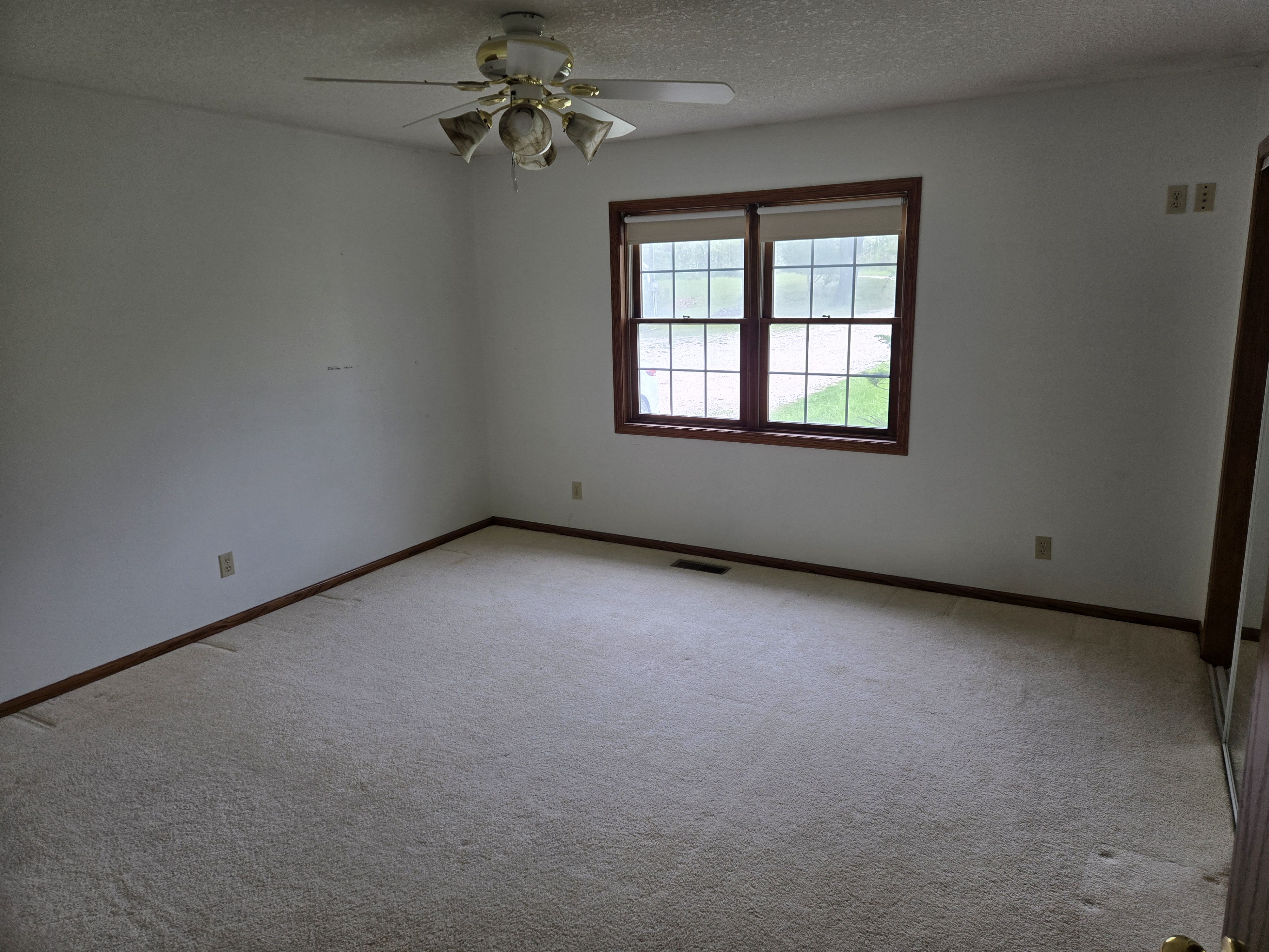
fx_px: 843
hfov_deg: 73.9
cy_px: 476
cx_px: 634
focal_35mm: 23
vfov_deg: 58.9
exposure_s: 1/180
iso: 64
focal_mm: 5.4
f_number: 1.8
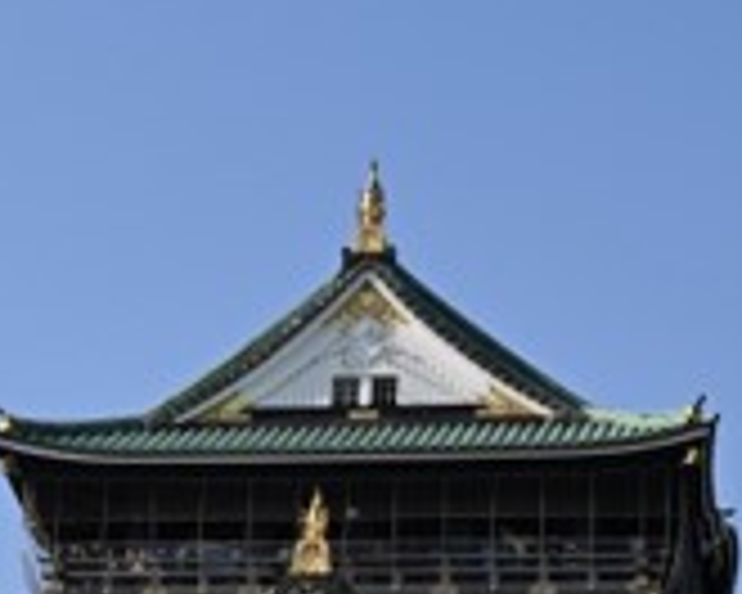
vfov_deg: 7.7
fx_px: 4304
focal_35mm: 196
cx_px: 180
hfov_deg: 9.8
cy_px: 981
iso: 64
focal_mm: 48
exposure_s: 1/500
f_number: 5.6
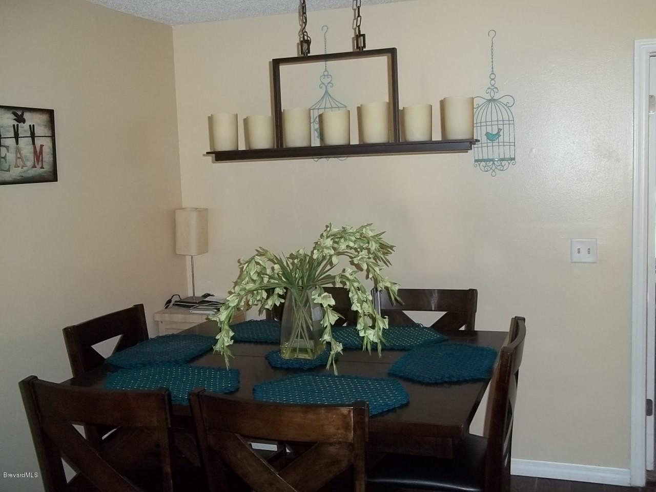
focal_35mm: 36
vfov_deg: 39.7
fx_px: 682
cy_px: 246
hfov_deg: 51.4
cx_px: 328
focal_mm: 6.5
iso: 160
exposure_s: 1/30
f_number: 3.1
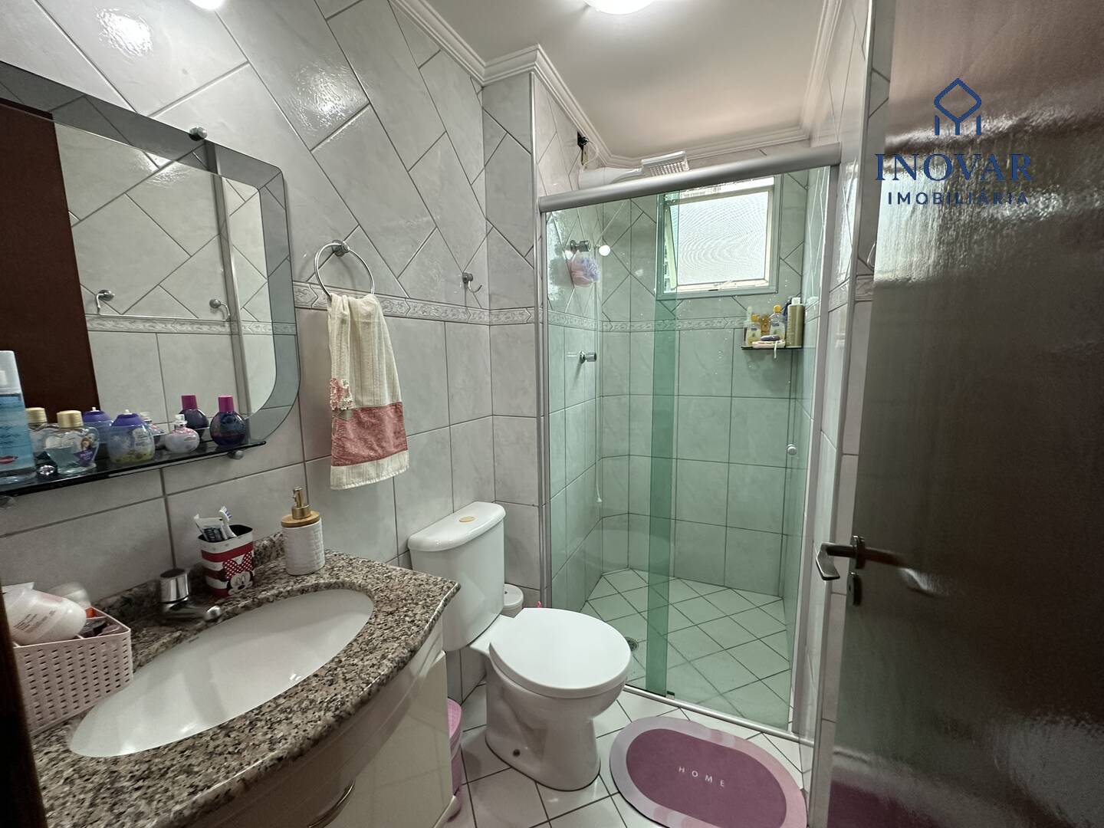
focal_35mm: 14
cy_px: 414
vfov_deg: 85.7
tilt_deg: -8.1
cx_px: 552
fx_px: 446
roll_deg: +1.4
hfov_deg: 102.1
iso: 250
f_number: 2.2
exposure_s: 1/120
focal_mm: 2.22
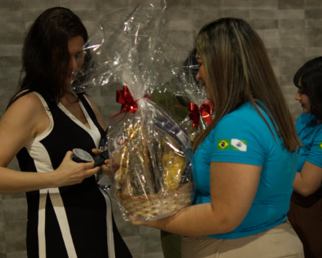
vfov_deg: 18.8
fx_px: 771
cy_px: 198
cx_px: 229
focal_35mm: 81
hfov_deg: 23.4
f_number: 1.8
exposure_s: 1/80
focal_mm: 35
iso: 640
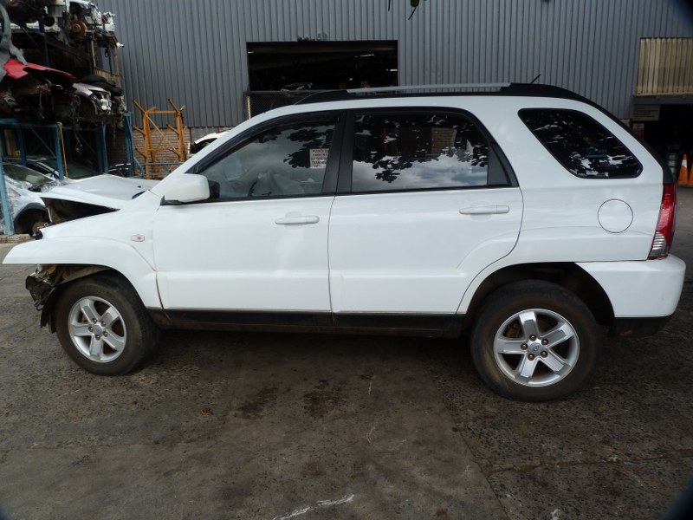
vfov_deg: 54.9
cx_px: 346
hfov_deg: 69.4
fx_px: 500
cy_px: 260
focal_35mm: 25
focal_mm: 4.5
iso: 80
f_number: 4
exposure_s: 1/200
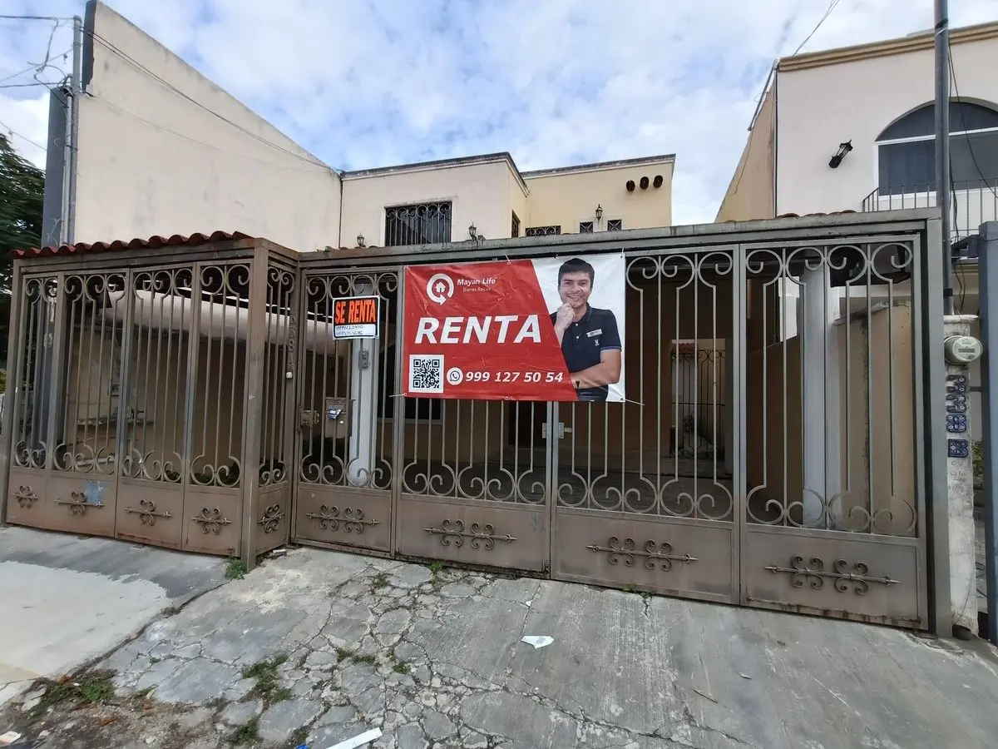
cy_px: 374
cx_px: 499
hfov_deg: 94.5
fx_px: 461
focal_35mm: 16
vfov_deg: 78.1
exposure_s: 1/688
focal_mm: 1.68
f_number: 2.2
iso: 64
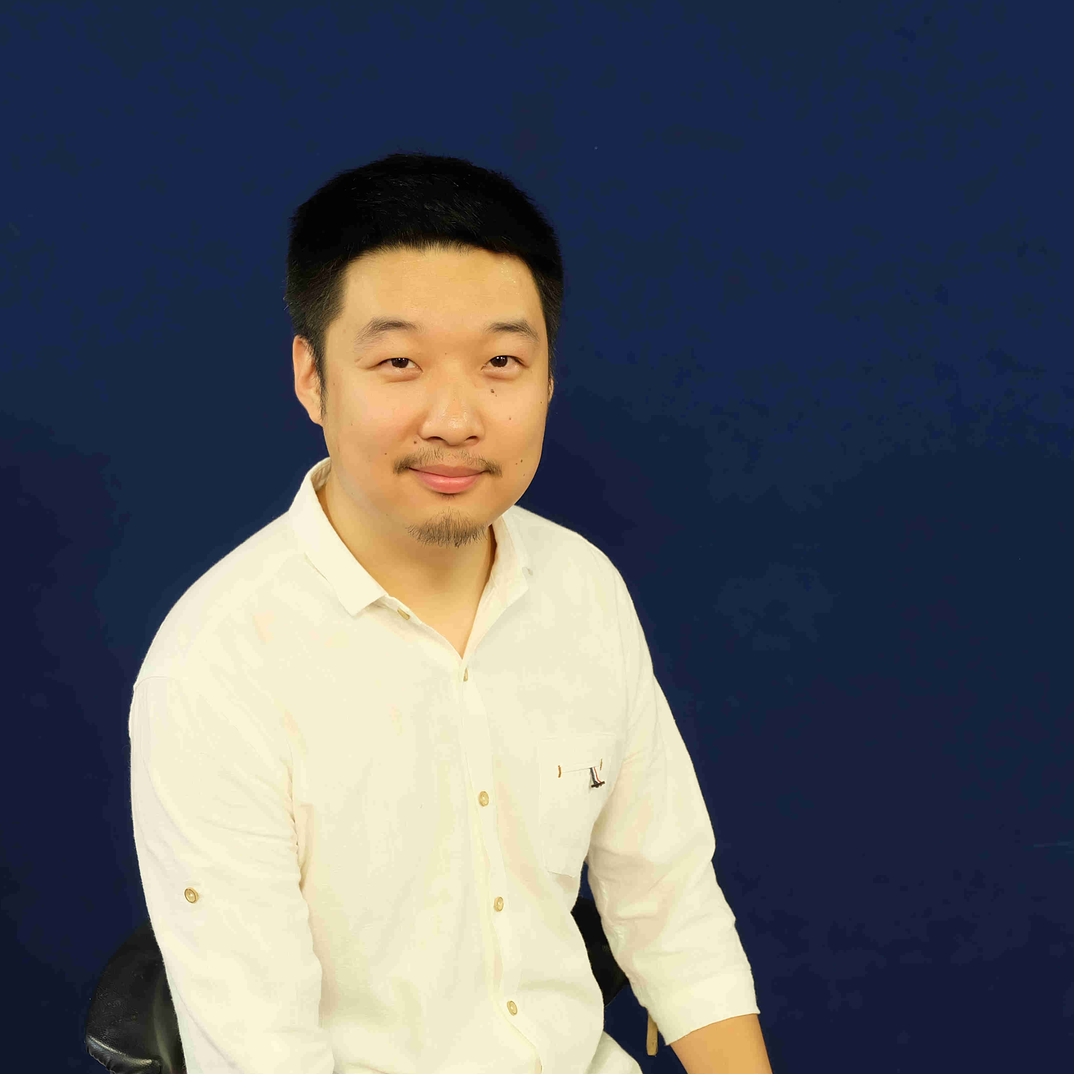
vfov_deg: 30.0
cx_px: 434
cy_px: 533
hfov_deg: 30.0
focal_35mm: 57
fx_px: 2001
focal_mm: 29.5
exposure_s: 1/30
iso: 500
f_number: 4.7
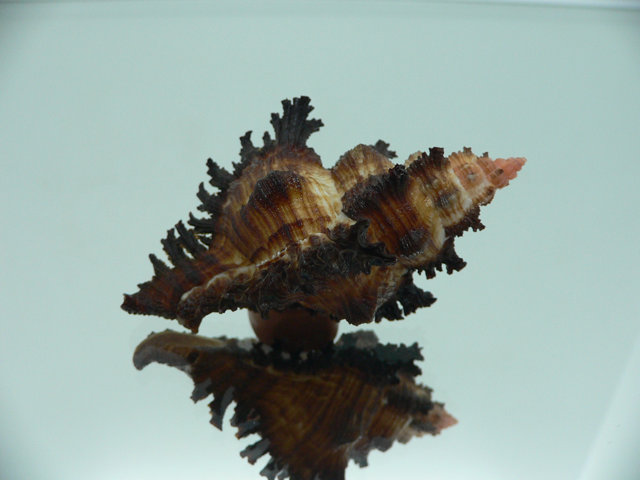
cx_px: 320
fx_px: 647
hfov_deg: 52.6
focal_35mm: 35
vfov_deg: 40.7
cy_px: 240
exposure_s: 1/60
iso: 150
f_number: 2.8
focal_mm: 4.6
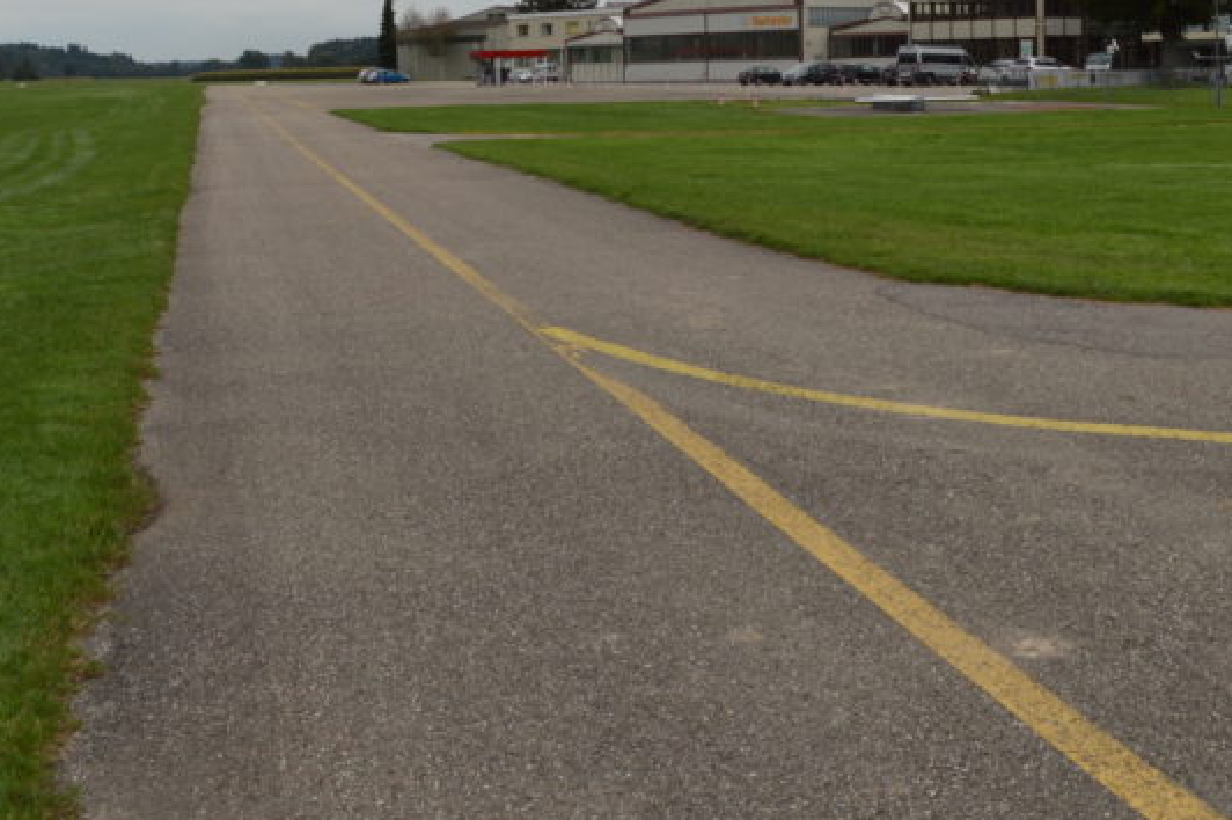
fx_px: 1778
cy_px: 82
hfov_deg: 38.0
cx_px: 762
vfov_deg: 25.2
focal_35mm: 52
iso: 100
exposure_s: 1/200
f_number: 6.3
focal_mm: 18
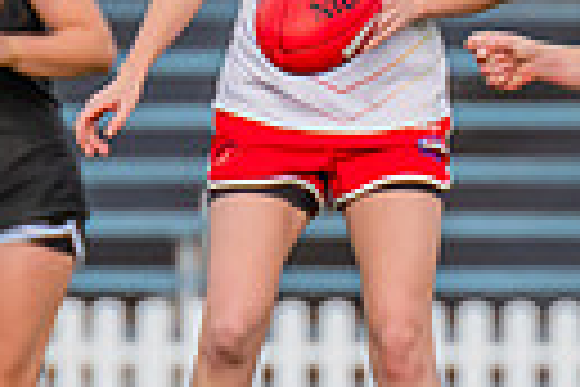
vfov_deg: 0.5
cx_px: 664
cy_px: 138
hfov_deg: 0.8
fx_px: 43948
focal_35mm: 2728
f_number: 7.1
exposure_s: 1/1000
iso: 800
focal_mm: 420
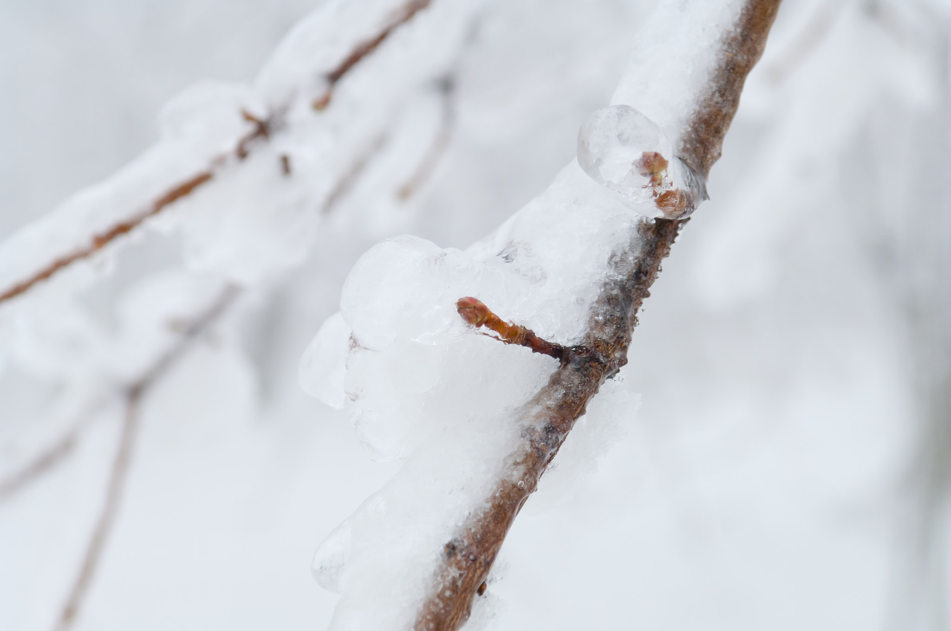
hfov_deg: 24.6
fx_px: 2177
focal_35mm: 82
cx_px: 476
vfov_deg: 16.5
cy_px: 316
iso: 320
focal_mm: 55
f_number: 6.3
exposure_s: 1/80
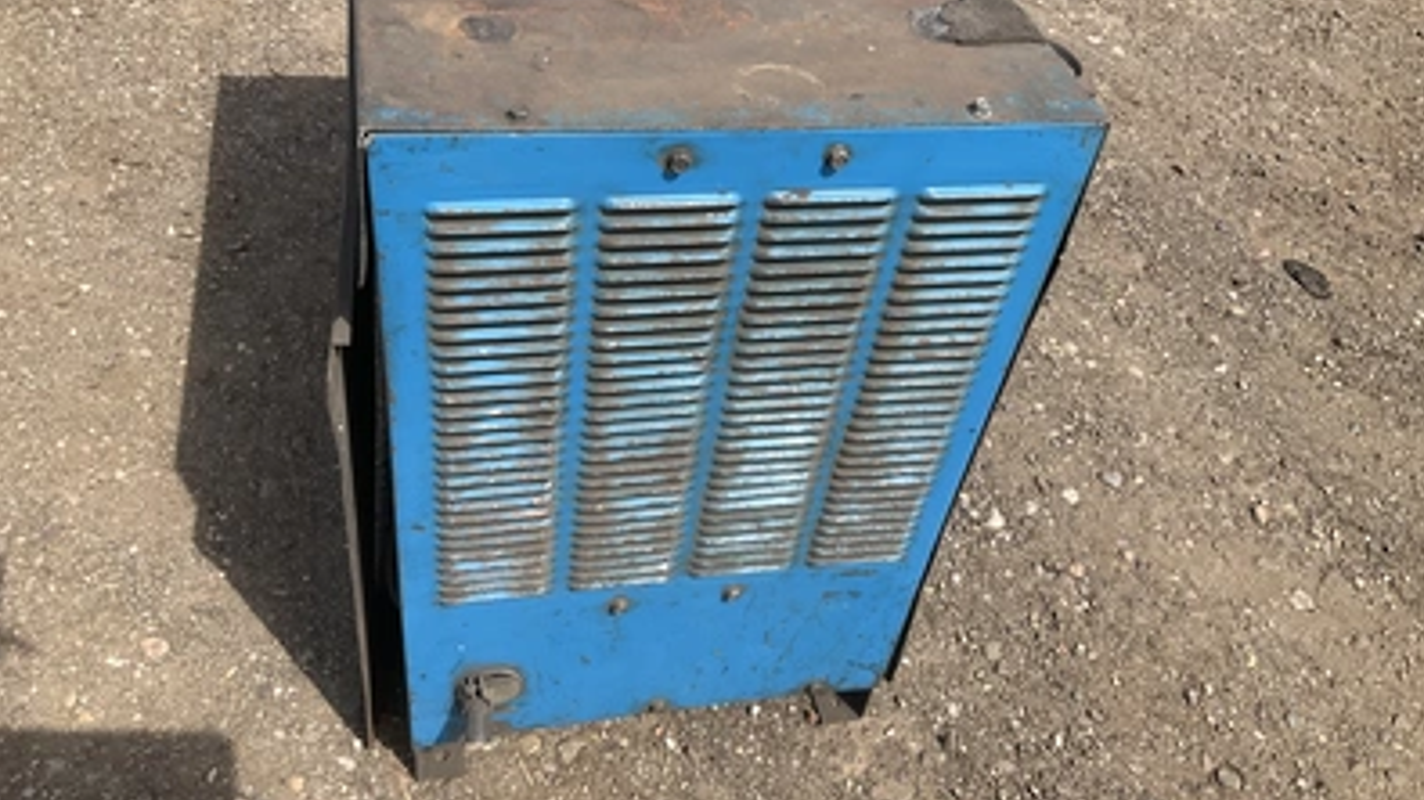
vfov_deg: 36.6
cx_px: 714
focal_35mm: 32
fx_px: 1208
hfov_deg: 61.0
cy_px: 375
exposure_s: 1/1377
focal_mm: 3
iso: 25
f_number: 1.8
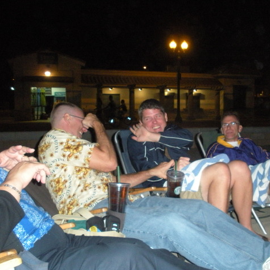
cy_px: 134
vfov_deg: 39.2
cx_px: 182
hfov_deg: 38.7
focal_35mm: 43
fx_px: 379
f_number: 3.5
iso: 538
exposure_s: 1/60
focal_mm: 6.3
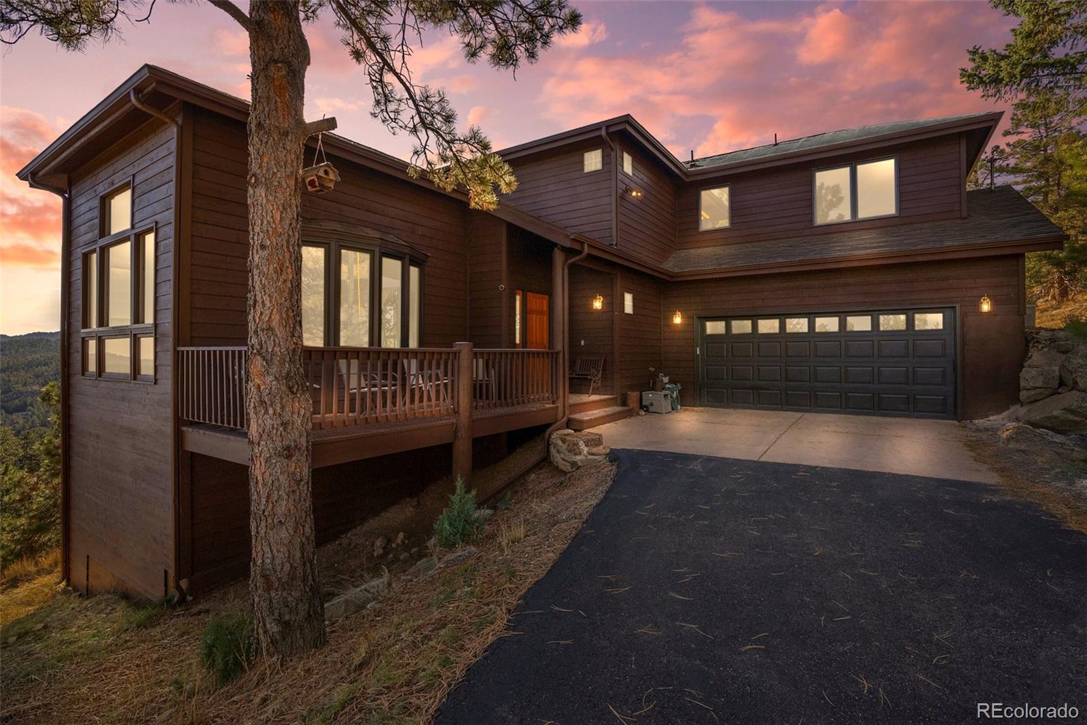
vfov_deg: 73.8
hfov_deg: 96.7
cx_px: 544
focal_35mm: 16
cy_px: 362
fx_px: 483
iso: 500
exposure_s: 1/320
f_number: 8
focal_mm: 16
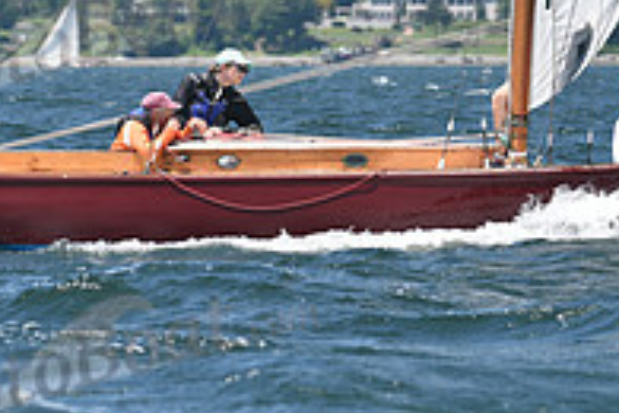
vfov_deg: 2.3
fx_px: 10213
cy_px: -173
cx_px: 486
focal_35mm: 594
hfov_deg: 3.5
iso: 250
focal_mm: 200
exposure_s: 1/1250
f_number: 5.6
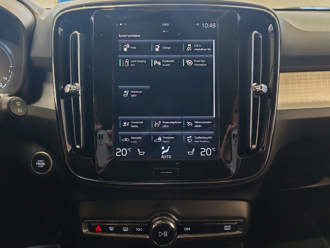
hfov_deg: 58.4
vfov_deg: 45.4
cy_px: 124
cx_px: 165
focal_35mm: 31
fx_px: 296
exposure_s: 1/50
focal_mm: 6.12
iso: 800
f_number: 1.9
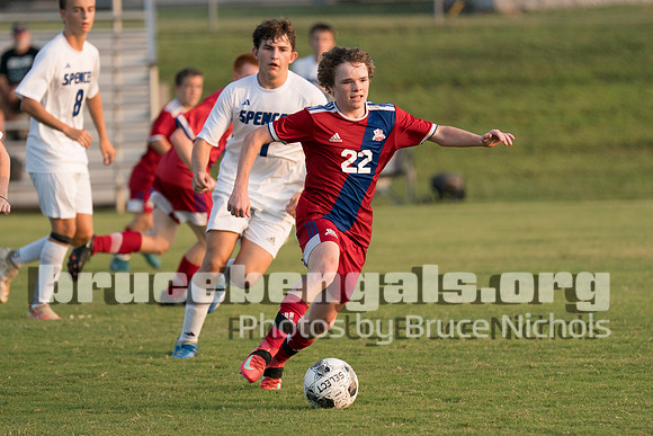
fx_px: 5905
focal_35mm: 326
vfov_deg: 4.2
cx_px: 331
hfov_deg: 6.3
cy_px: 192
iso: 320
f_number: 2.8
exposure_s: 1/1250
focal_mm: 185
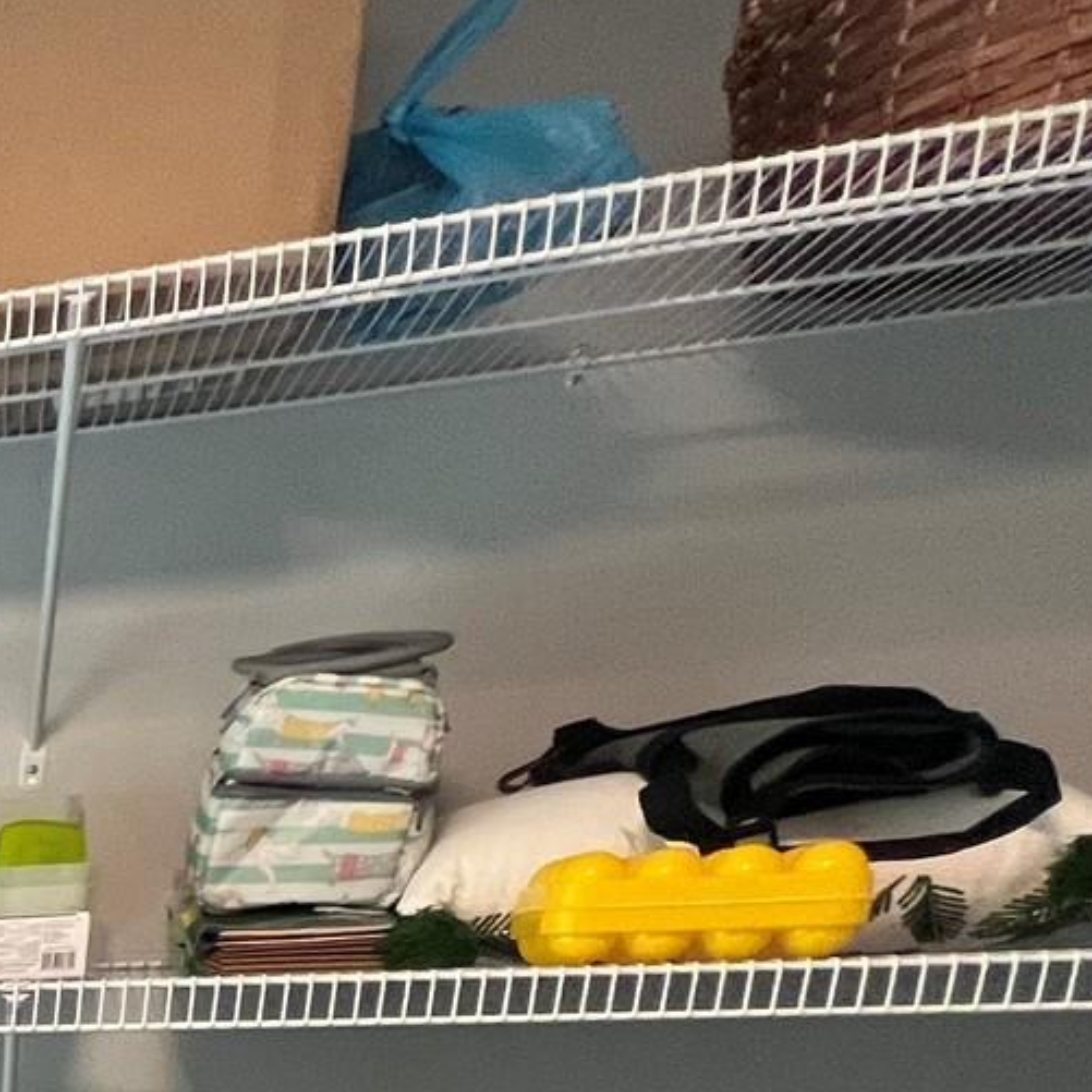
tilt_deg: -16.4
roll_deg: +1.8
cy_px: 1480
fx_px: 1677
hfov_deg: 23.0
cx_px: -798
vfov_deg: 28.4
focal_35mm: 47
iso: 250
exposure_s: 1/60
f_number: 1.8
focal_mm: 1.57
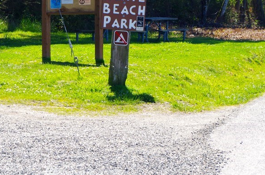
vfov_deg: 8.9
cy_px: 26
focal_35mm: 153
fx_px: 1123
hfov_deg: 13.4
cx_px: 69
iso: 200
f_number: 11
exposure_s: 1/125
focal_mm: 55
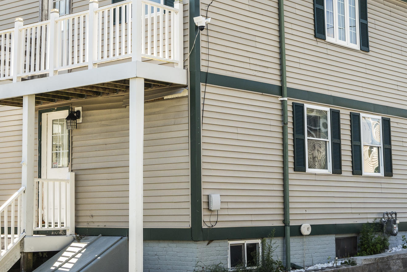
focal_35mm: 74
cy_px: 97
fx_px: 837
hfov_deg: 27.3
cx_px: 234
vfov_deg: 18.4
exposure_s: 1/25
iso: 200
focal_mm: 32
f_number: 9
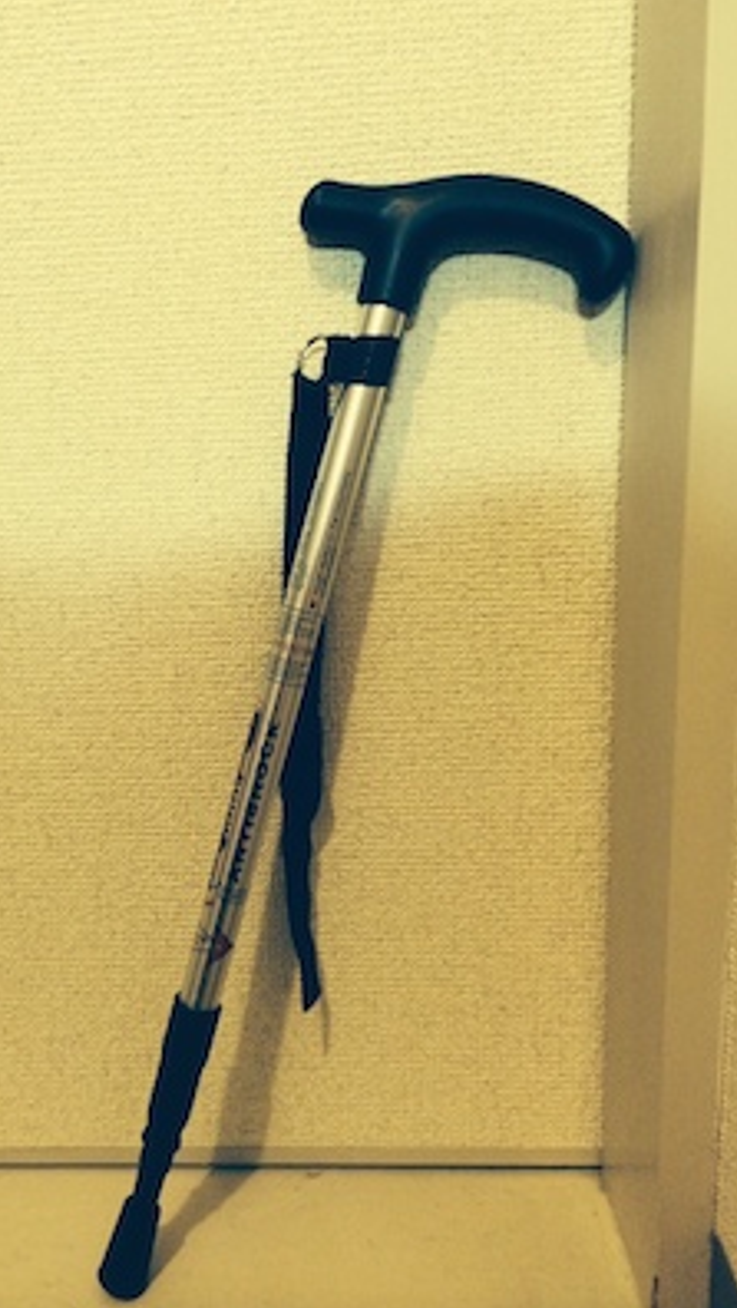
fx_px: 1146
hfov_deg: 35.3
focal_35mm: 33
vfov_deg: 59.5
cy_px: 657
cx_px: 248
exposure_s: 1/17
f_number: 2.2
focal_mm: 4.12
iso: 320
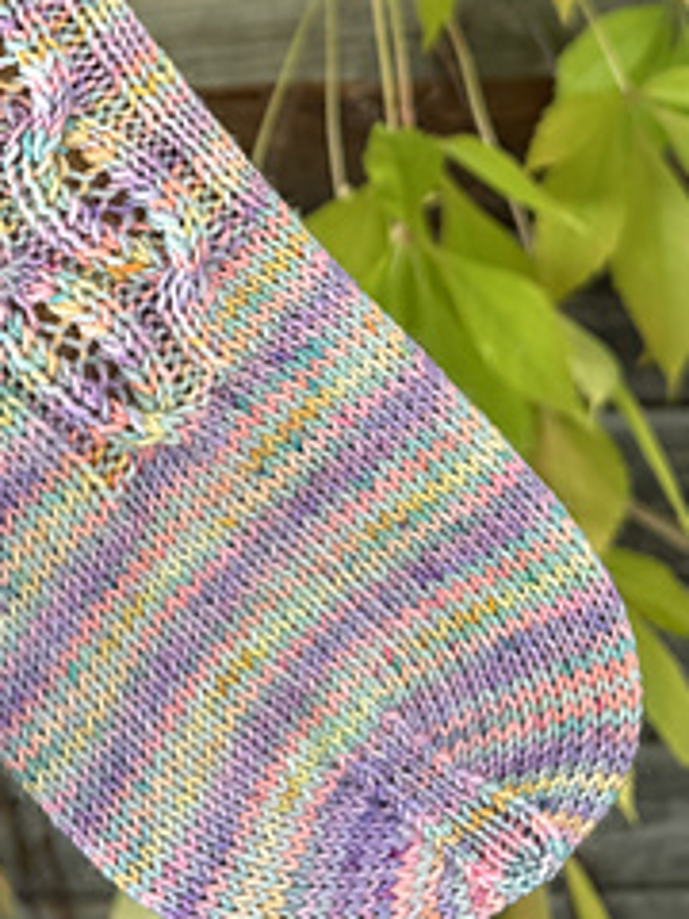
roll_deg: +4.0
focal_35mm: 64
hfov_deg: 22.0
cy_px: -142
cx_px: -21
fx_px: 1698
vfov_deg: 27.2
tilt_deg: -20.3
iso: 50
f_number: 1.78
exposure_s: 1/139
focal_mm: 6.76
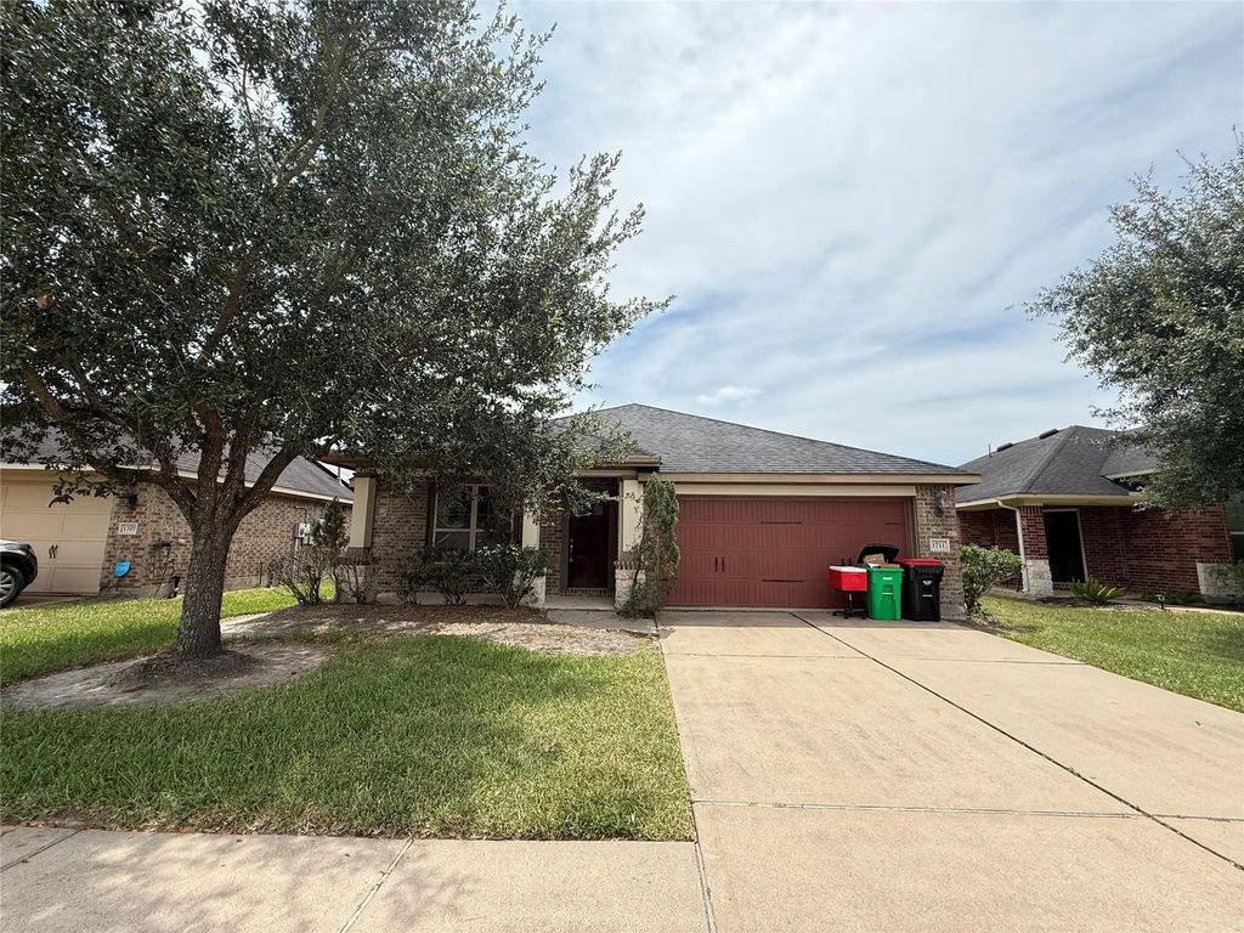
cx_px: 622
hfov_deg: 102.1
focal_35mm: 14
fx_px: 503
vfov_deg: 85.7
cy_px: 466
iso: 64
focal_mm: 2.22
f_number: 2.2
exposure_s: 1/1534
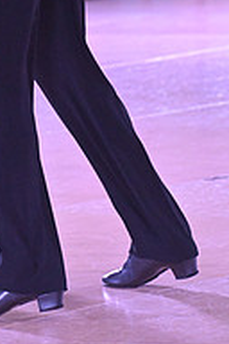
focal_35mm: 603
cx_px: -81
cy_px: -124
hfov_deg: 2.3
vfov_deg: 3.4
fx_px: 5753
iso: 5000
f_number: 6.3
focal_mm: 200
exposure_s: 1/400
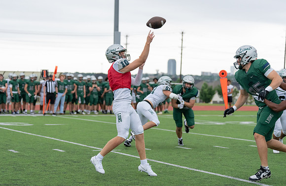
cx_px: 130
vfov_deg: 14.2
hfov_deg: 21.6
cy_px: 93
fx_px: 748
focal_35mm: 95
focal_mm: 82
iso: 2500
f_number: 2.8
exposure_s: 1/1250
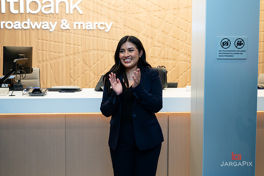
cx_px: 131
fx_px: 399
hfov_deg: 36.6
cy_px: 84
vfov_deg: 24.8
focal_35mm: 54
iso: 400
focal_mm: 51
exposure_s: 1/160
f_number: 4
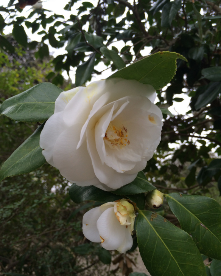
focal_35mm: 31
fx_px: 253
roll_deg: +0.3
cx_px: 109
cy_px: 150
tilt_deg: +17.1
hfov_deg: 47.1
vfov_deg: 57.1
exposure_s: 1/122
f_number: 2.2
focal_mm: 4.15
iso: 32
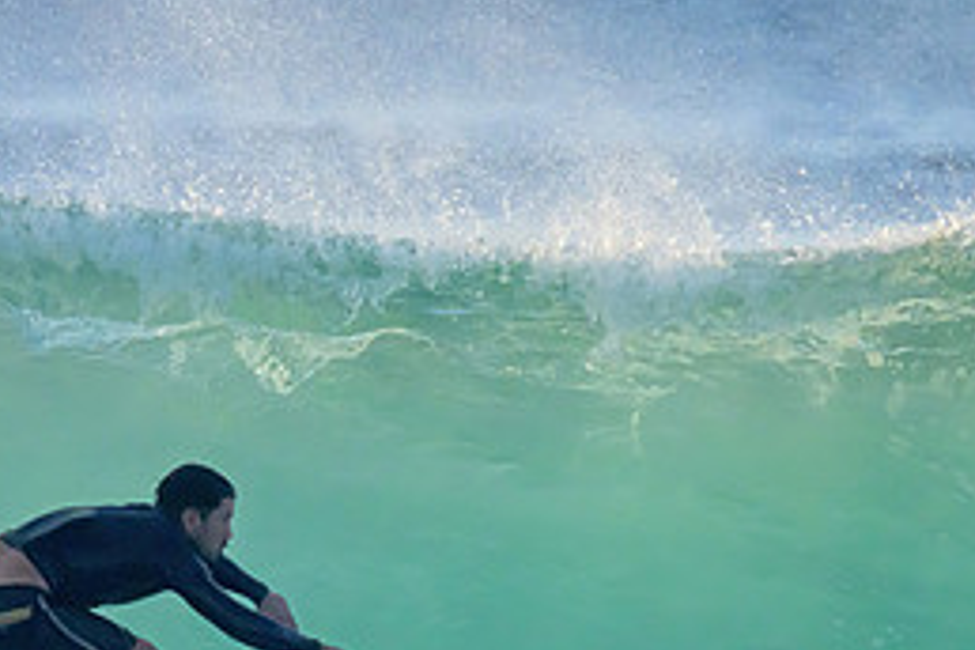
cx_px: 261
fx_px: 59985
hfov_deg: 0.9
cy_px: 584
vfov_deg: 0.6
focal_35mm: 2215
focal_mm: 800
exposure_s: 1/1600
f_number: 11
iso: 1800
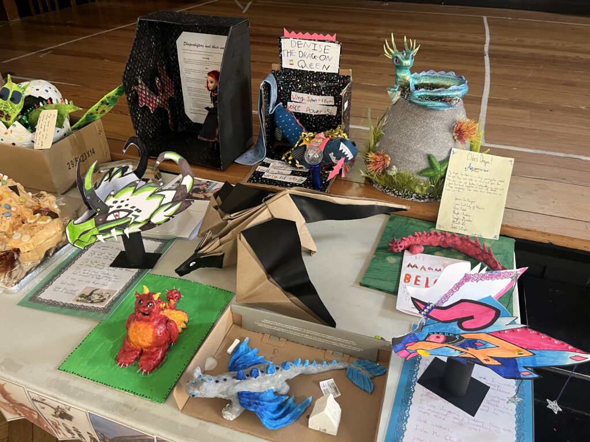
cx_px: 295
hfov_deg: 67.3
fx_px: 443
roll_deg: -0.3
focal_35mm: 26
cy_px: 221
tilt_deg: -34.6
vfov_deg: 53.1
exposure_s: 1/60
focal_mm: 5.1
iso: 500
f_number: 1.6
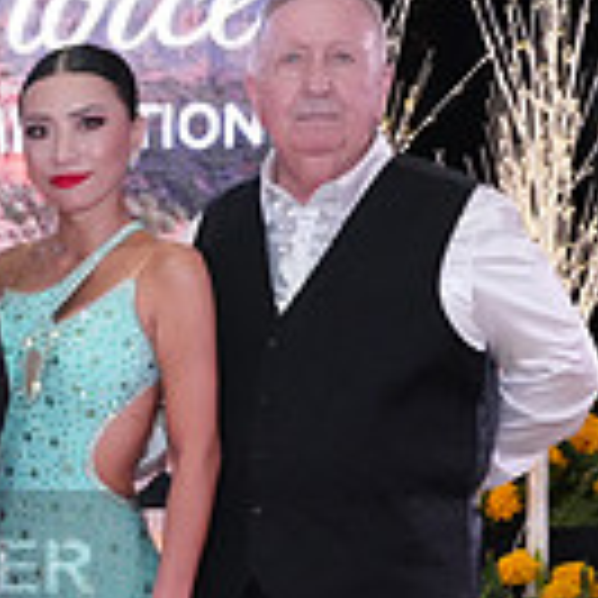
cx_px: -342
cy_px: 609
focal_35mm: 111
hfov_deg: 14.5
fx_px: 2169
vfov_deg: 15.4
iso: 8000
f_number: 9
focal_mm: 30
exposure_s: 1/250
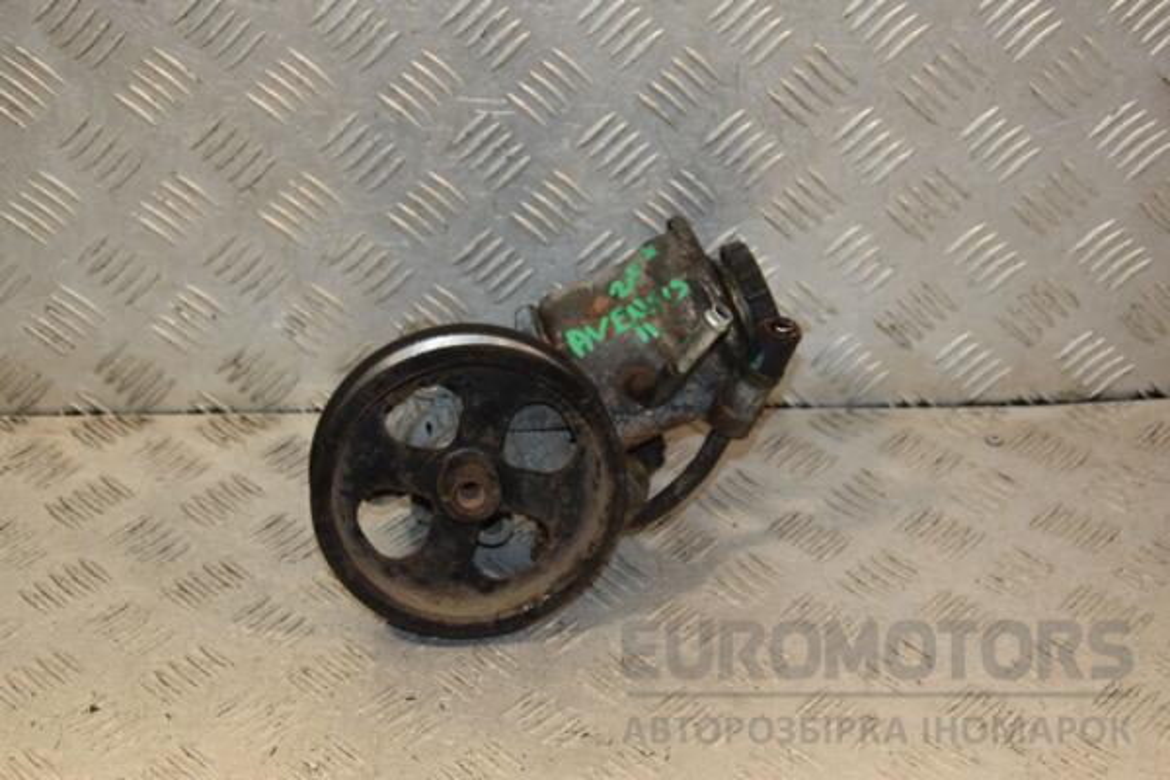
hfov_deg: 31.9
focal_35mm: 63
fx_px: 2047
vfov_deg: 21.6
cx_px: 585
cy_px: 390
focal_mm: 42
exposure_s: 1/200
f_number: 5.6
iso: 800
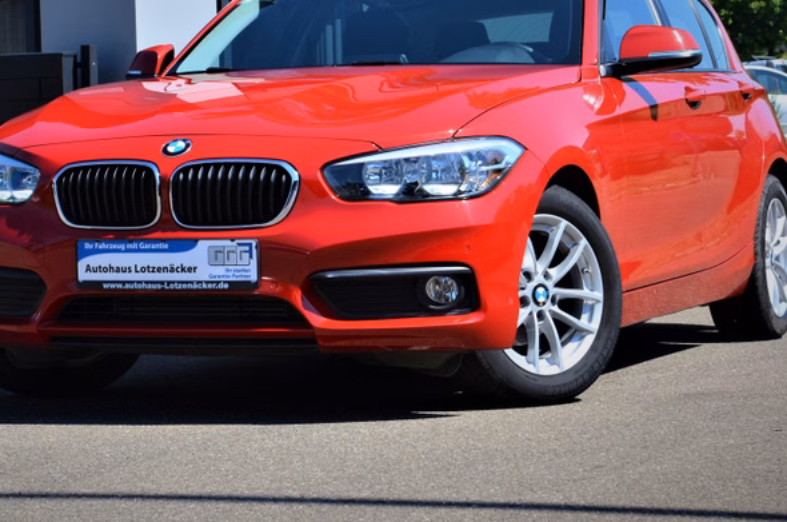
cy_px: 180
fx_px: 2575
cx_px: 315
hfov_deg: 17.4
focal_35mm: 118
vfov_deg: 11.6
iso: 110
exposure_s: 1/125
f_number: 11
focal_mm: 58
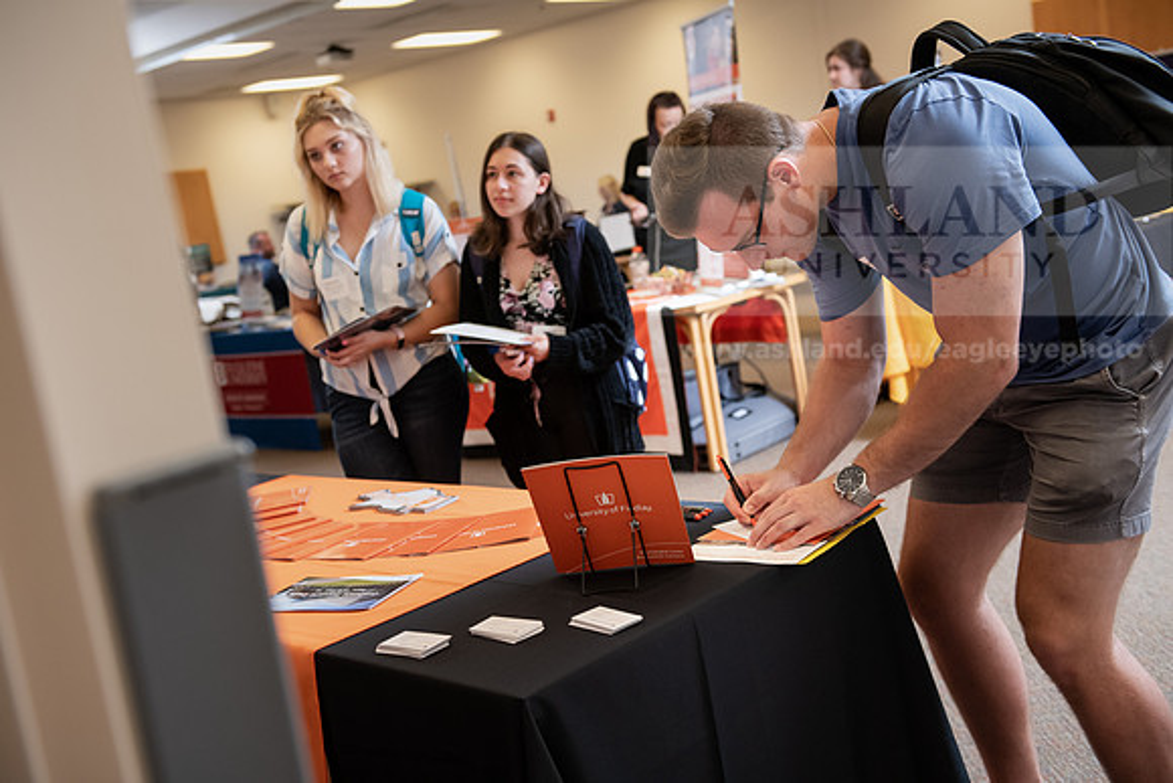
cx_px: 586
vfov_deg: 31.9
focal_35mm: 42
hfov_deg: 46.4
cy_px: 392
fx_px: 1369
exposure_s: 1/200
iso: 1250
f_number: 3.5
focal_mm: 42
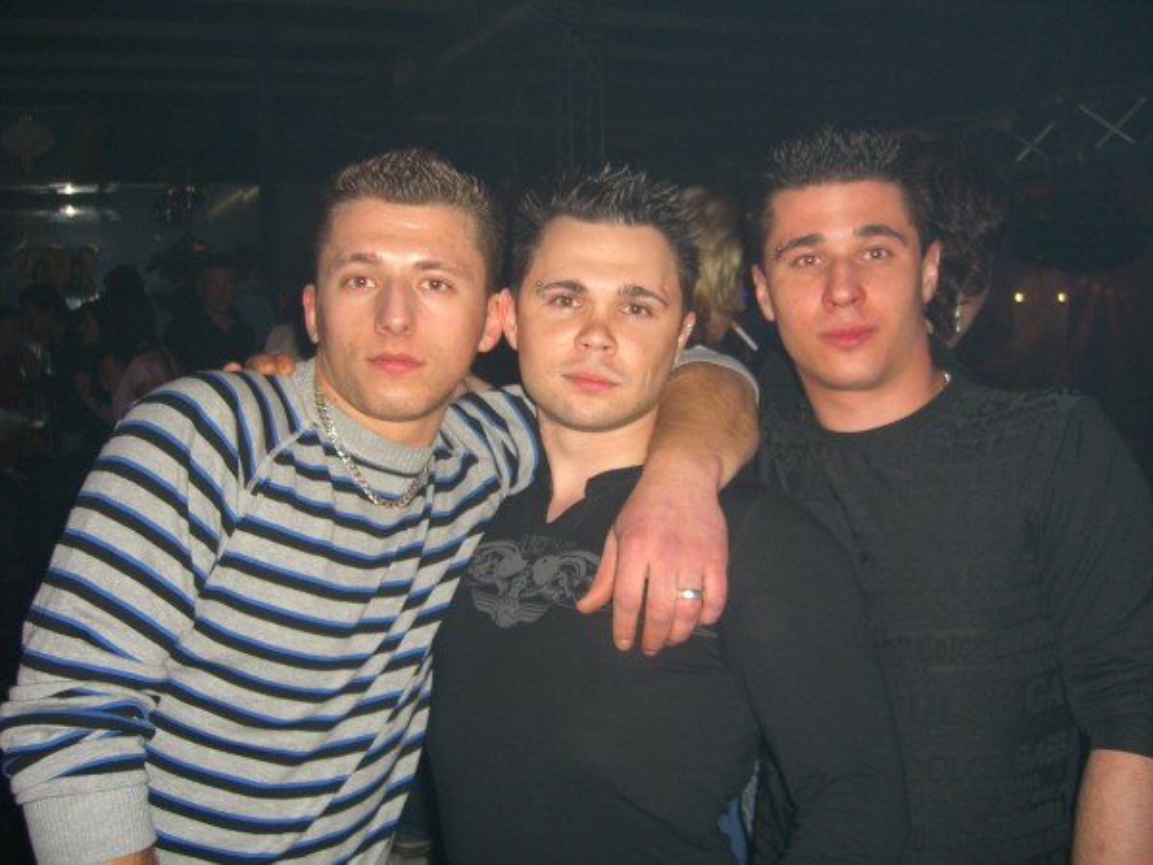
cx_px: 576
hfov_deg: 49.0
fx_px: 1266
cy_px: 432
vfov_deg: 37.7
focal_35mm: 38
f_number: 2.8
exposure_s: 1/60
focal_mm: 7.9
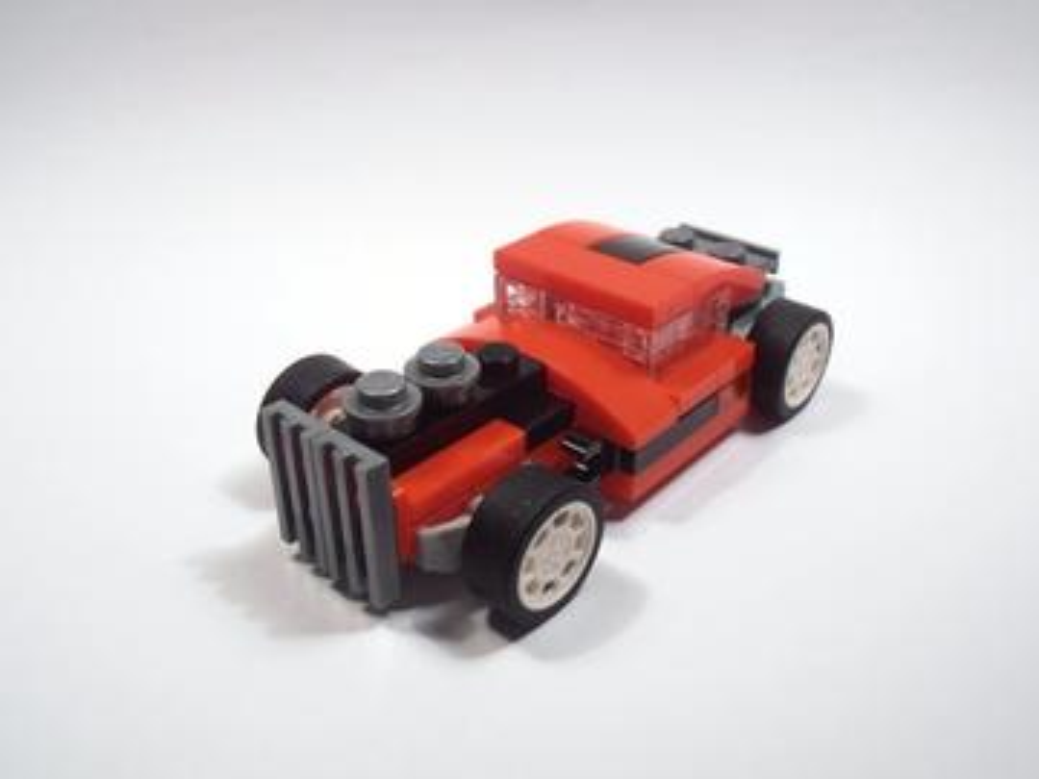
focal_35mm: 37
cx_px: 520
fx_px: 1111
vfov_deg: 38.7
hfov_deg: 50.1
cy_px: 390
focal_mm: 6.61
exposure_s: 1/50
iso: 80
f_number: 3.9
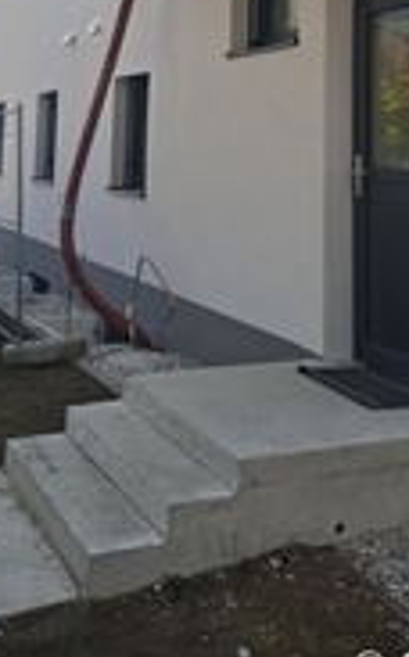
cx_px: 204
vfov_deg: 38.5
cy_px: 47
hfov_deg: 26.8
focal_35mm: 48
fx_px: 858
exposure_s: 1/919
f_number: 1.8
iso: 50
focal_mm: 5.54
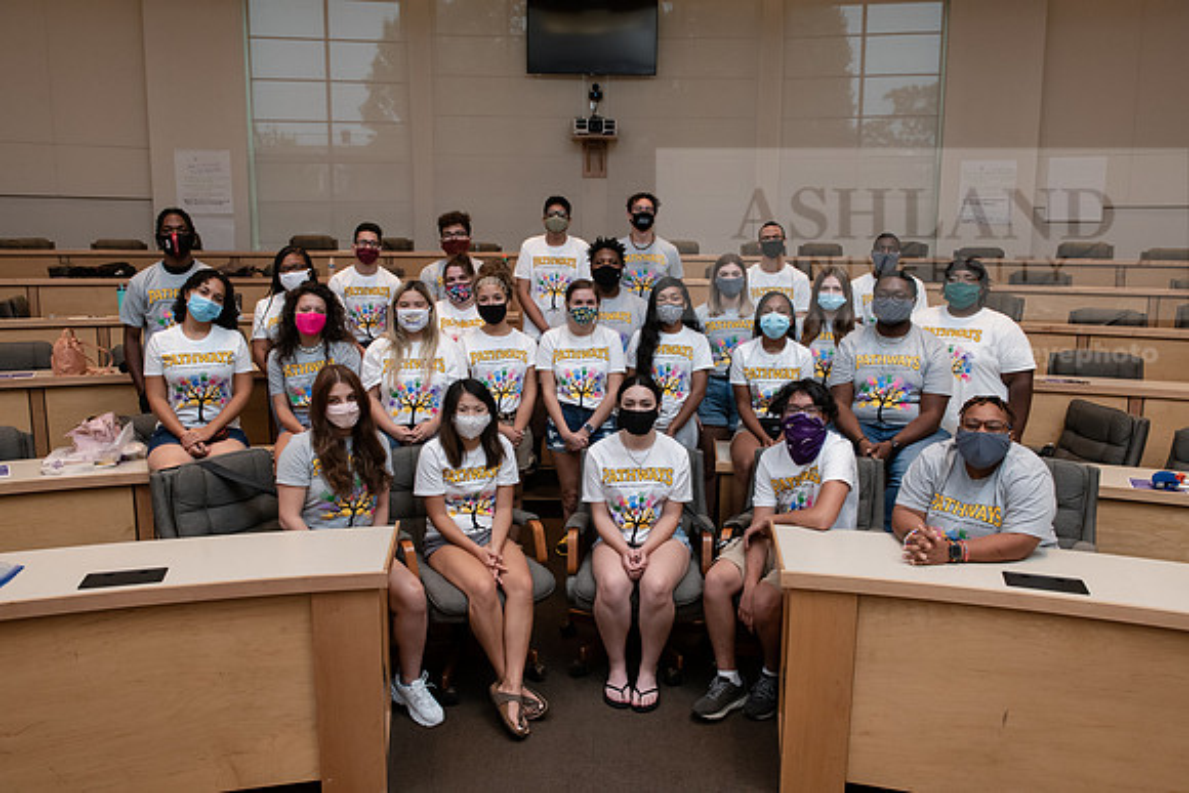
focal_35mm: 27
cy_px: 396
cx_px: 594
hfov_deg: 67.4
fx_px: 892
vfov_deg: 48.0
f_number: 8
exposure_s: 1/125
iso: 2500
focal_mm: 27
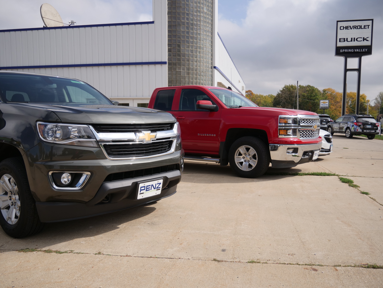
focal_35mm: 30
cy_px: 144
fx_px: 332
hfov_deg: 60.0
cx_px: 192
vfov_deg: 46.8
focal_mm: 15
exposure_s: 1/2000
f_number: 4
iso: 200
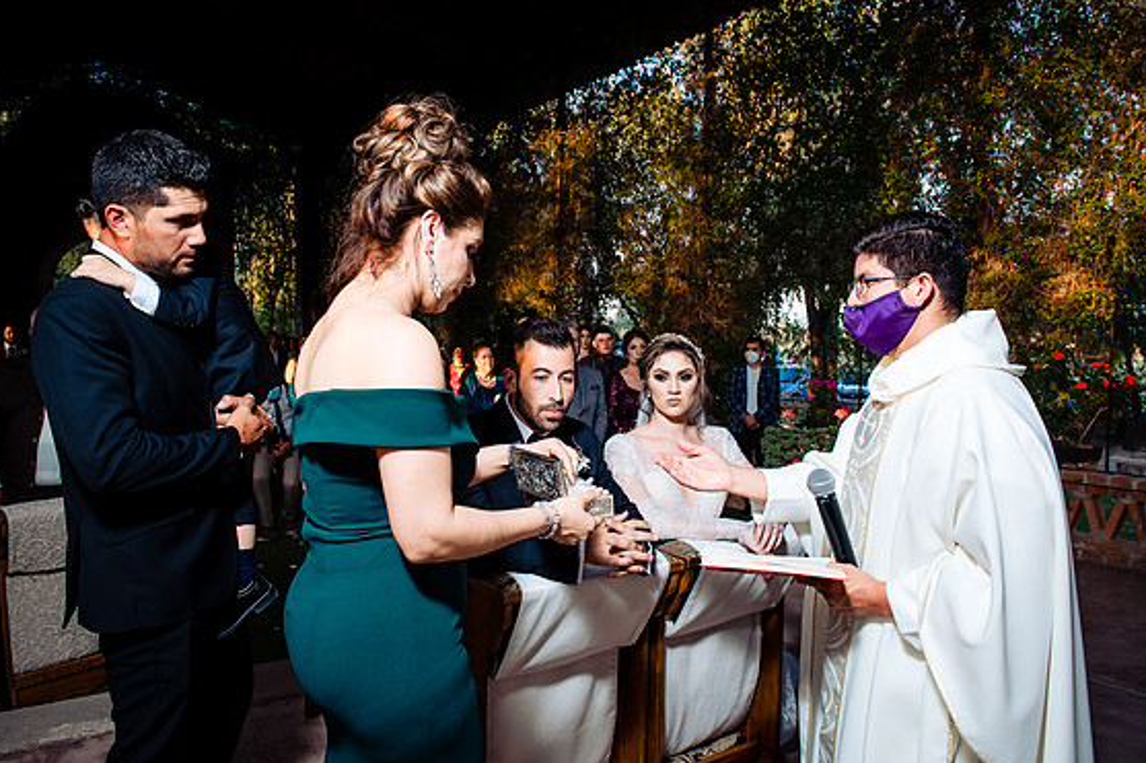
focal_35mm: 25
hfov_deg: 71.5
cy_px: 379
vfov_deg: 51.3
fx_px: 796
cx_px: 553
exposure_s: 1/160
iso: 800
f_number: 5.6
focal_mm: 24
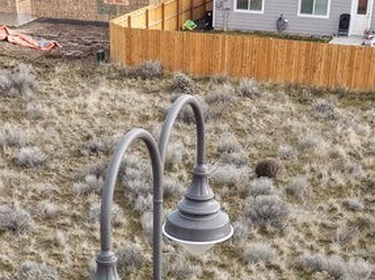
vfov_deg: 15.3
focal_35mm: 86
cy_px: 468
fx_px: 931
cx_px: 160
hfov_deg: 22.8
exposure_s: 1/800
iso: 130
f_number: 1.8
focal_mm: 8.67
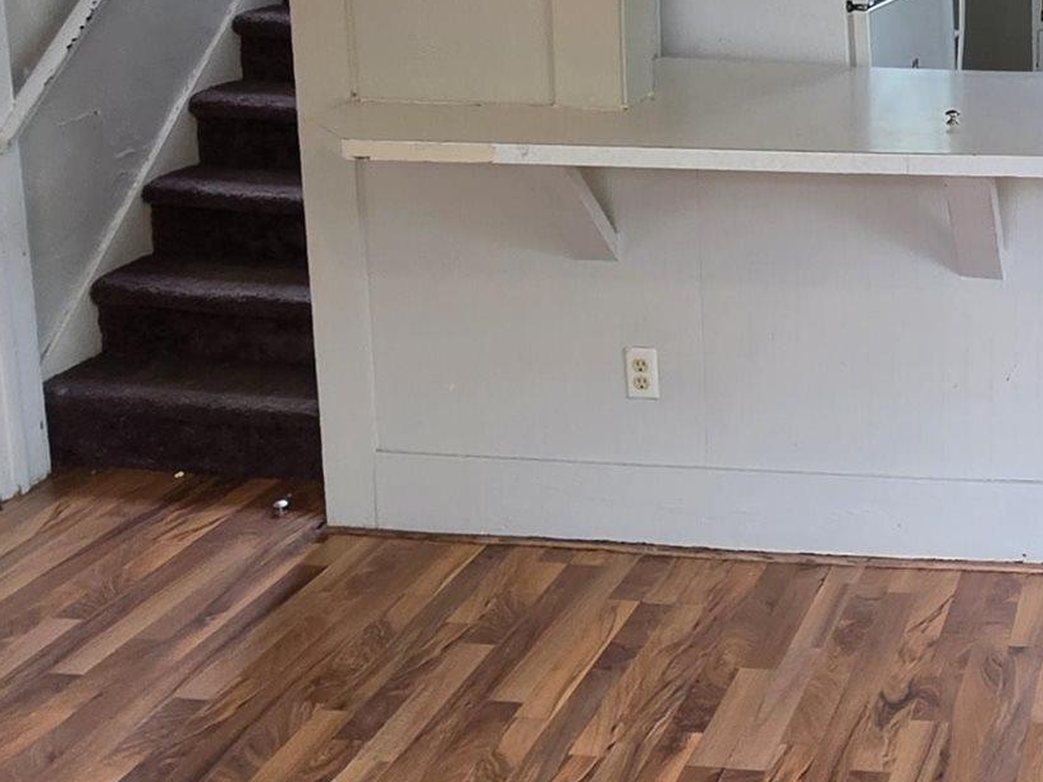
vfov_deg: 27.9
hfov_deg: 34.7
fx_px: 1476
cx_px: 1084
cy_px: -6
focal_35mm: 49
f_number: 1.9
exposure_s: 1/60
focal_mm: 2.2
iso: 200
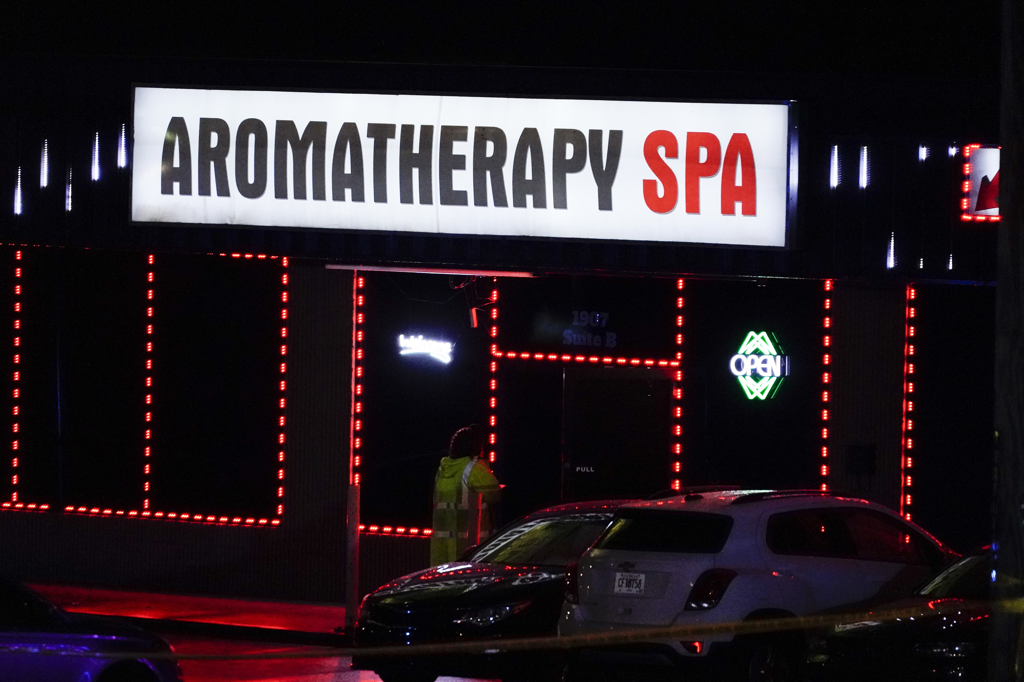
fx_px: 10012
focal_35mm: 352
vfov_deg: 3.9
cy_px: 341
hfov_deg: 5.9
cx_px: 512
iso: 12800
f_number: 5.6
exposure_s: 1/320
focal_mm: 352
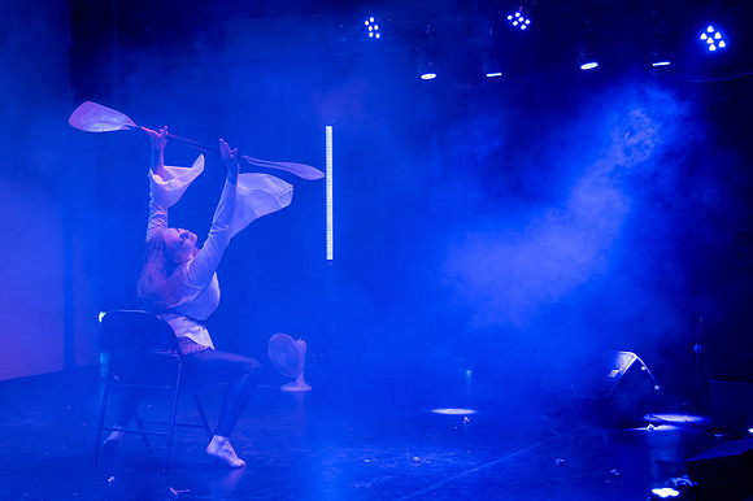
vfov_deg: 22.6
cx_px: 314
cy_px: 269
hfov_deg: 33.4
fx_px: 1252
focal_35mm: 60
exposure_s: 1/160
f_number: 4
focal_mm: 50
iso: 3200
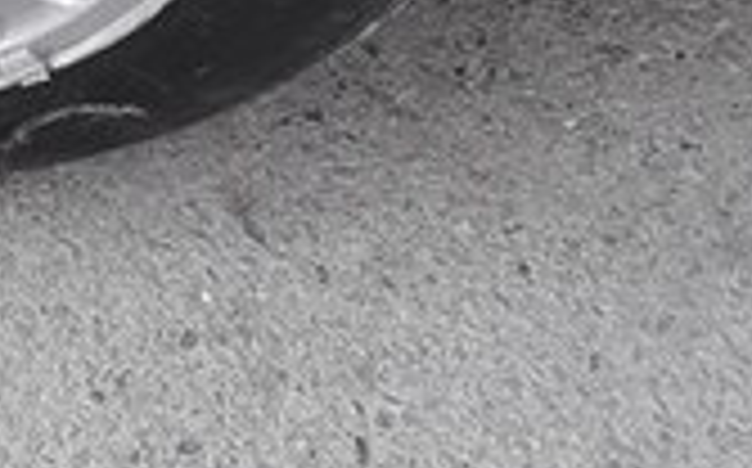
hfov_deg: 17.0
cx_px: -329
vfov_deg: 11.1
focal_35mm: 113
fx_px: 2314
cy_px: -259
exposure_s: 1/100
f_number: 1.7
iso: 64
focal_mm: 3.71
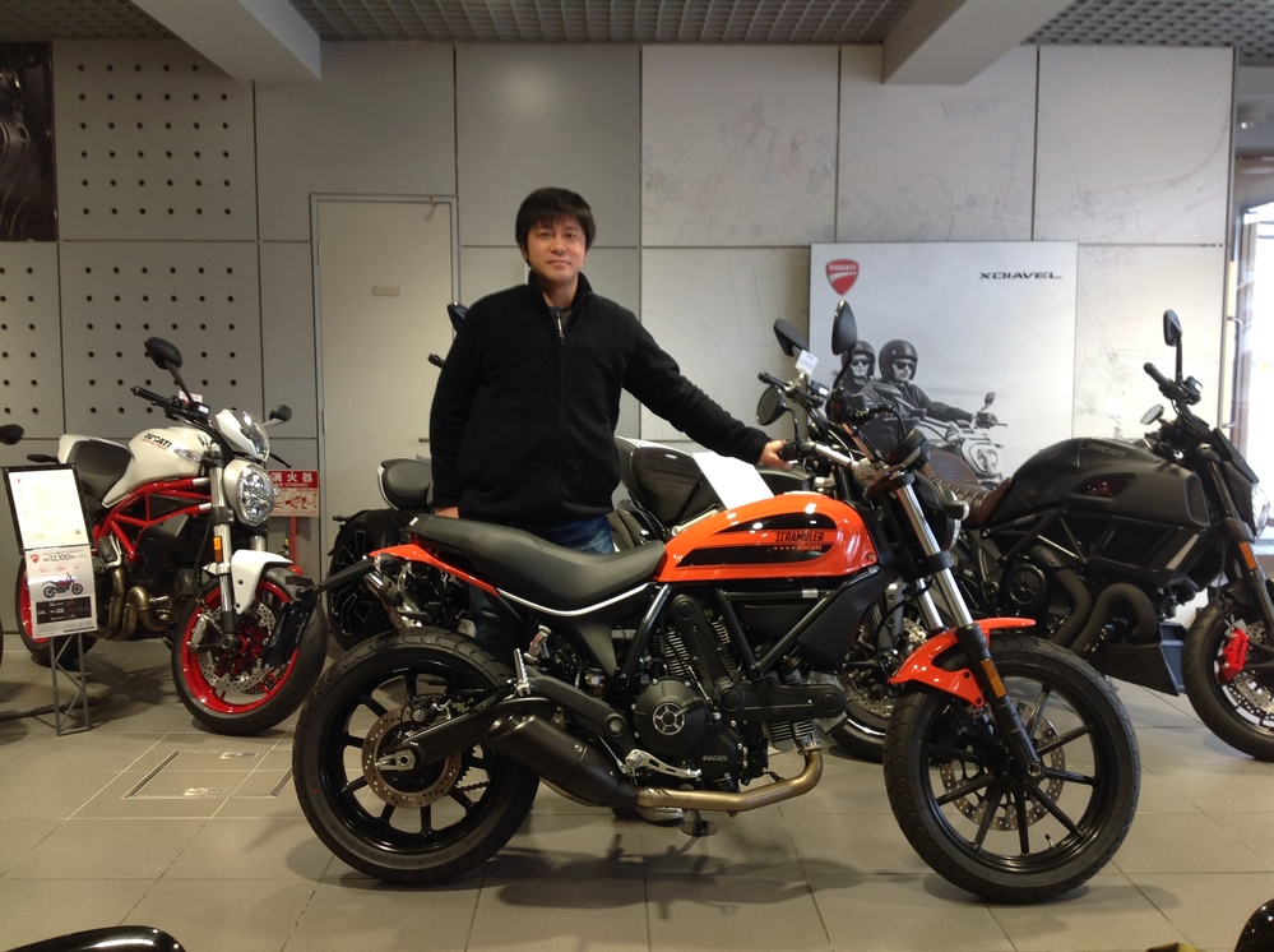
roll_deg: -0.5
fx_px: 1286
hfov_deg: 52.7
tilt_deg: -6.0
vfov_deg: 40.6
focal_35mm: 35
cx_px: 637
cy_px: 476
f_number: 2.4
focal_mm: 4.28
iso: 50
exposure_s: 1/20
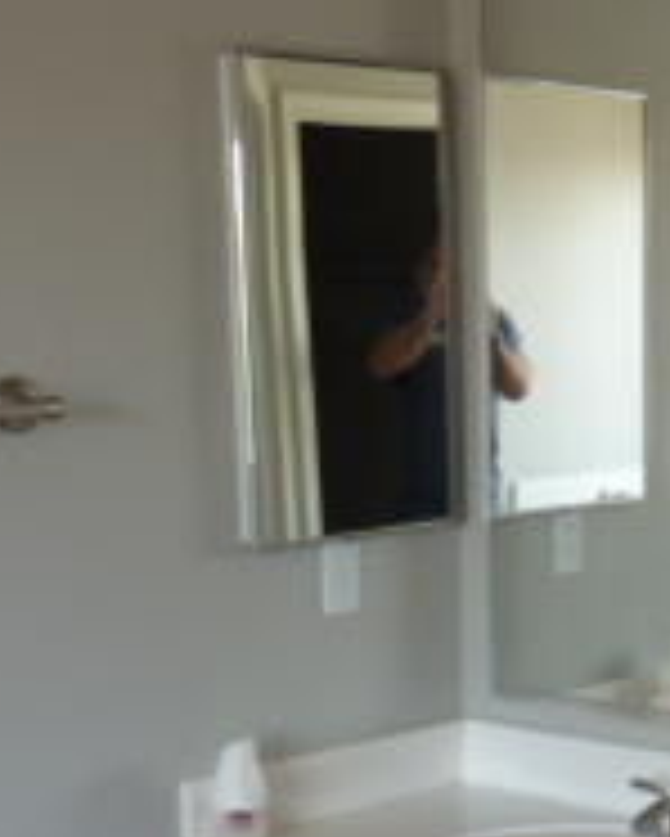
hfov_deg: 17.7
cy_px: 644
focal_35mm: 84
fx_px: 2080
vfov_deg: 22.5
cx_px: 719
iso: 125
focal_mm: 4.1
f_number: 3.3
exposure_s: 1/30
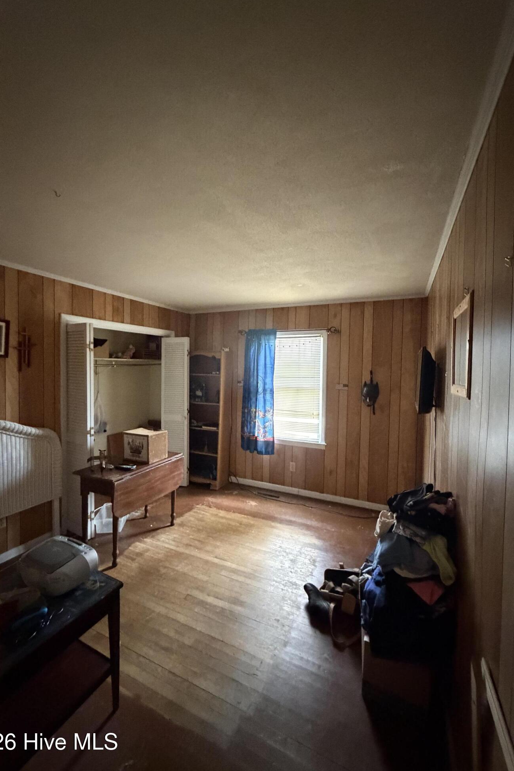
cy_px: 381
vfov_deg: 100.4
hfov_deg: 77.3
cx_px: 246
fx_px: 321
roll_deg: -1.7
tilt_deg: -1.3
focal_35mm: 15
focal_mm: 2.22
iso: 1600
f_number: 2.2
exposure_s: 1/40
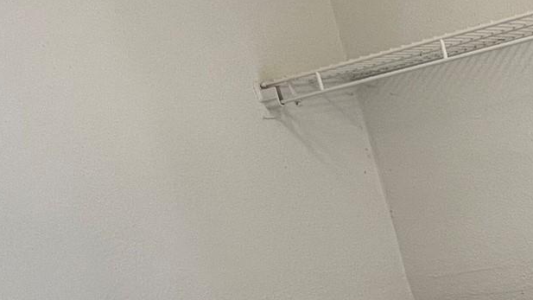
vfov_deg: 24.1
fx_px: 664
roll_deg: +11.4
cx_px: 626
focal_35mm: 47
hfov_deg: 35.3
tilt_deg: -13.4
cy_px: 314
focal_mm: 1.57
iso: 250
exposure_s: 1/120
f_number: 1.8
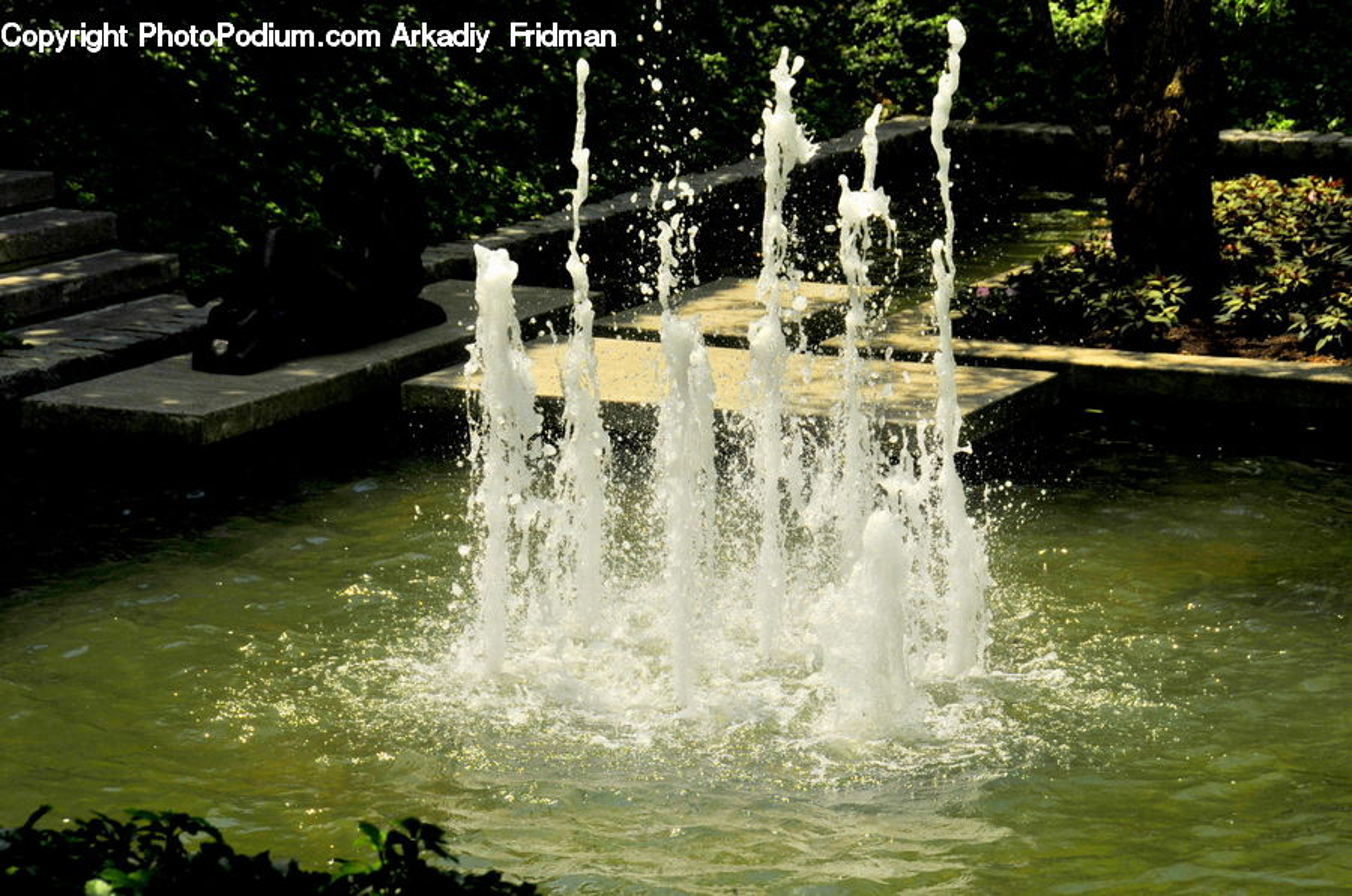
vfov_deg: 12.1
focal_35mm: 112
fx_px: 4218
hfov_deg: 18.2
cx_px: 676
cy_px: 448
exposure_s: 1/1000
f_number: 8
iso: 200
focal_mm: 75
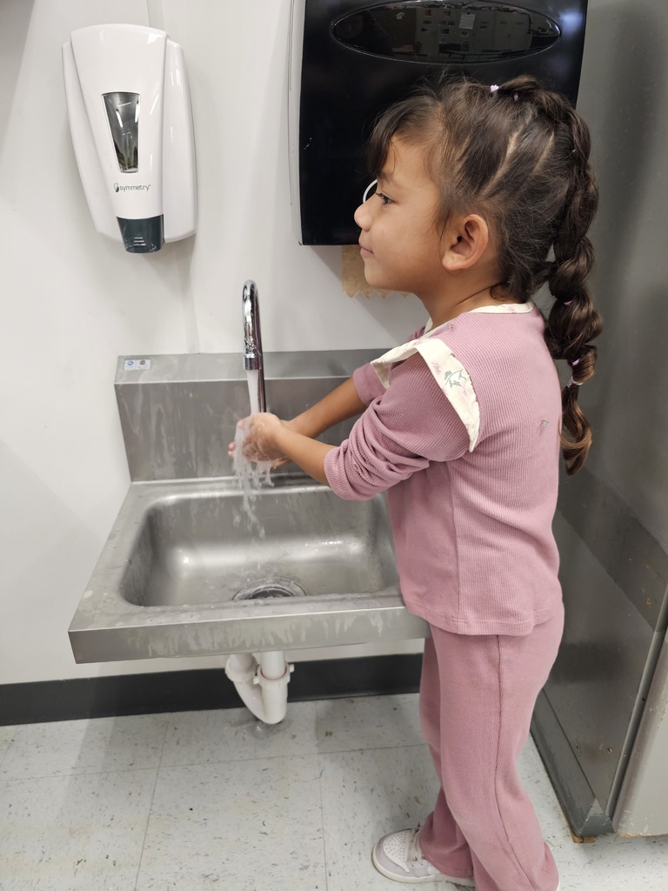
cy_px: 446
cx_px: 334
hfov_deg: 58.9
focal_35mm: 23
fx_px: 592
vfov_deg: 73.9
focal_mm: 6.3
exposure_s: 1/120
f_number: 1.7
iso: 800
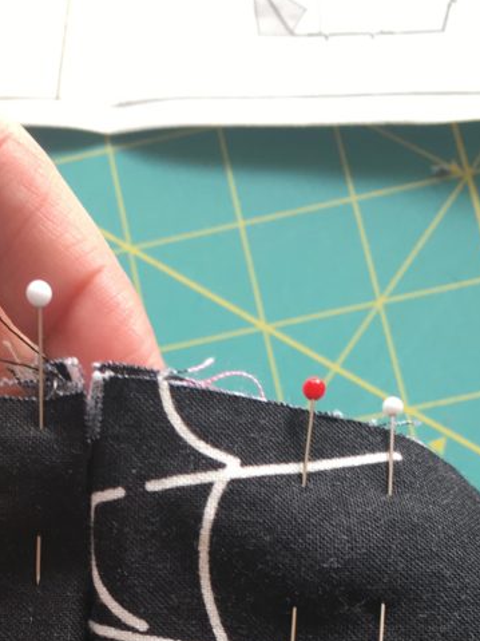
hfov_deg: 23.2
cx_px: 83
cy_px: 614
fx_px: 1147
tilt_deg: -76.0
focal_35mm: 62
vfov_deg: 29.5
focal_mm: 4.15
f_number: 2.2
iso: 32
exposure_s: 1/40
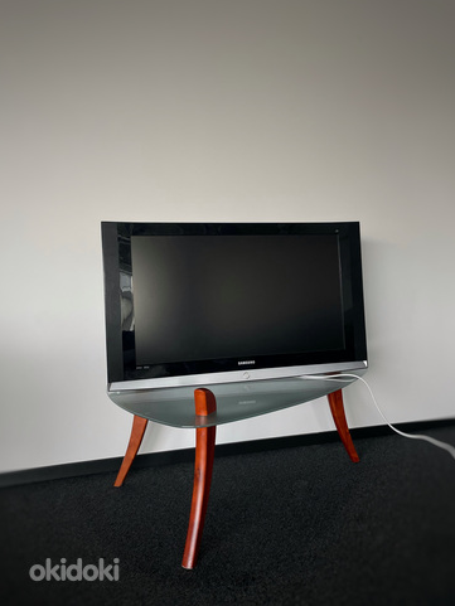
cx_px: 230
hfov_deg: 51.4
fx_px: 473
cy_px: 299
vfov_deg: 65.3
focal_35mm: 27
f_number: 1.6
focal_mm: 4.2
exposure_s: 1/121
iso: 80
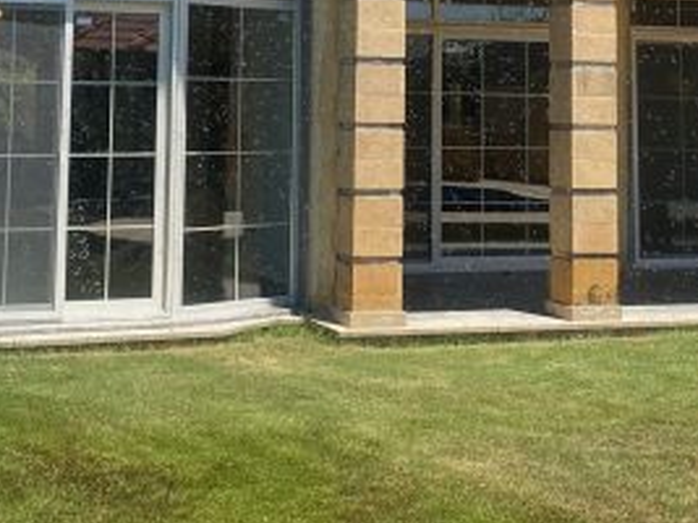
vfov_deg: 18.2
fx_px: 1572
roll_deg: -1.1
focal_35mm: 78
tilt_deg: +5.5
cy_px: -52
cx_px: 361
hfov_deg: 25.0
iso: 32
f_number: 1.8
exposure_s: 1/2358
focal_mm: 4.25
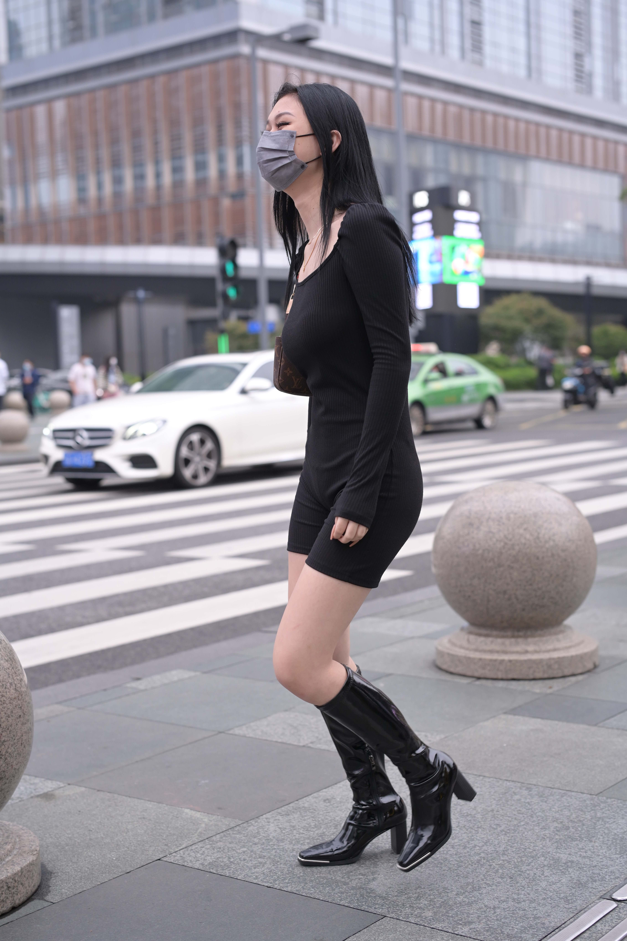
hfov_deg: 27.0
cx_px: 314
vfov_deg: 39.6
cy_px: 470
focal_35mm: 50
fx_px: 1306
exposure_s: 1/500
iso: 640
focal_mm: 50
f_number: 3.2
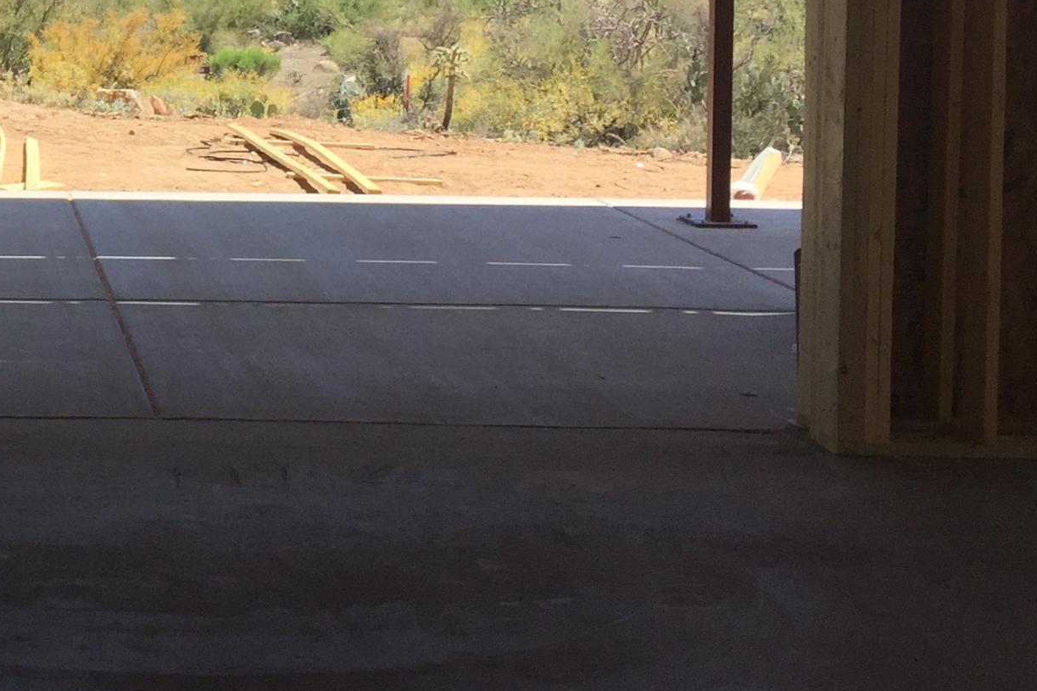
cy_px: -5
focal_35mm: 74
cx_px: -77
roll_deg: -0.5
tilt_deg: -2.8
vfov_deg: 18.0
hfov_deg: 25.5
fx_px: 2131
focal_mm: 4.15
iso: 32
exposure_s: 1/1582
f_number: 2.2
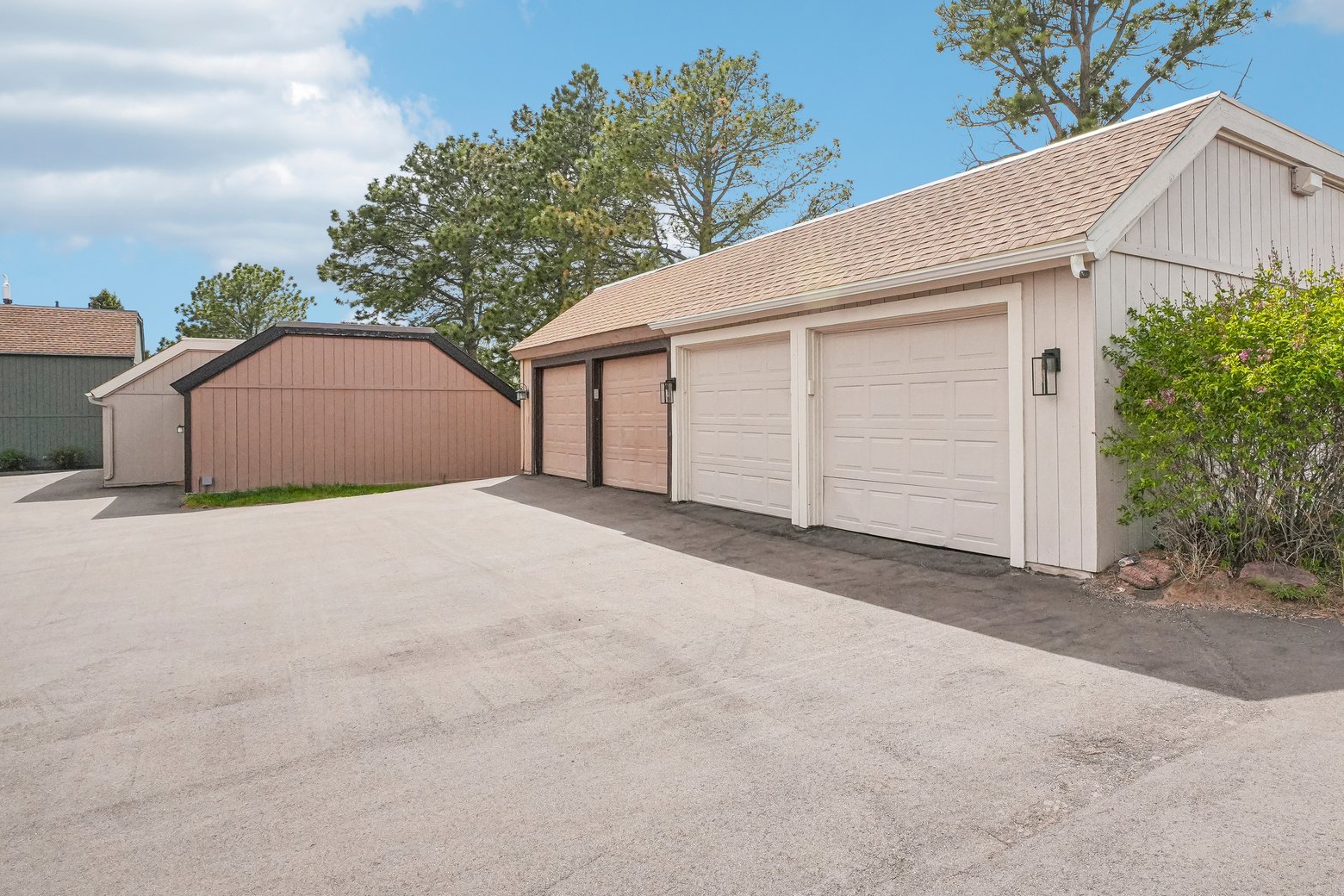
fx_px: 808
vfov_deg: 57.9
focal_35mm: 22
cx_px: 825
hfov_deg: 78.3
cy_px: 410
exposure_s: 1/2500
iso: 800
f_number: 8
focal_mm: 11
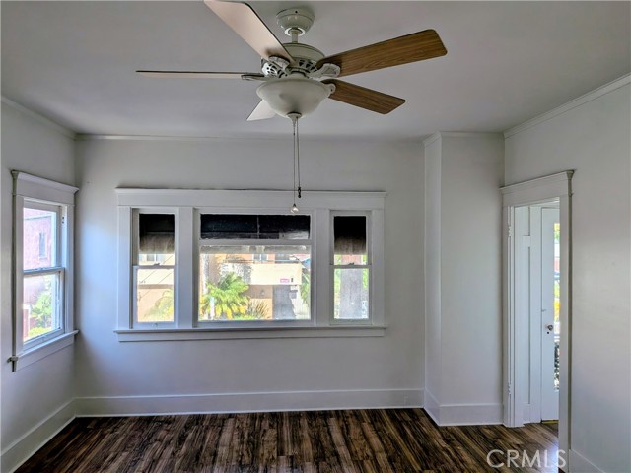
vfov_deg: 56.8
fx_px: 437
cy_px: 236
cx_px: 316
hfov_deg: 71.6
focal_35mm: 24
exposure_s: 1/3125
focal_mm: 4.53
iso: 30
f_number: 1.7
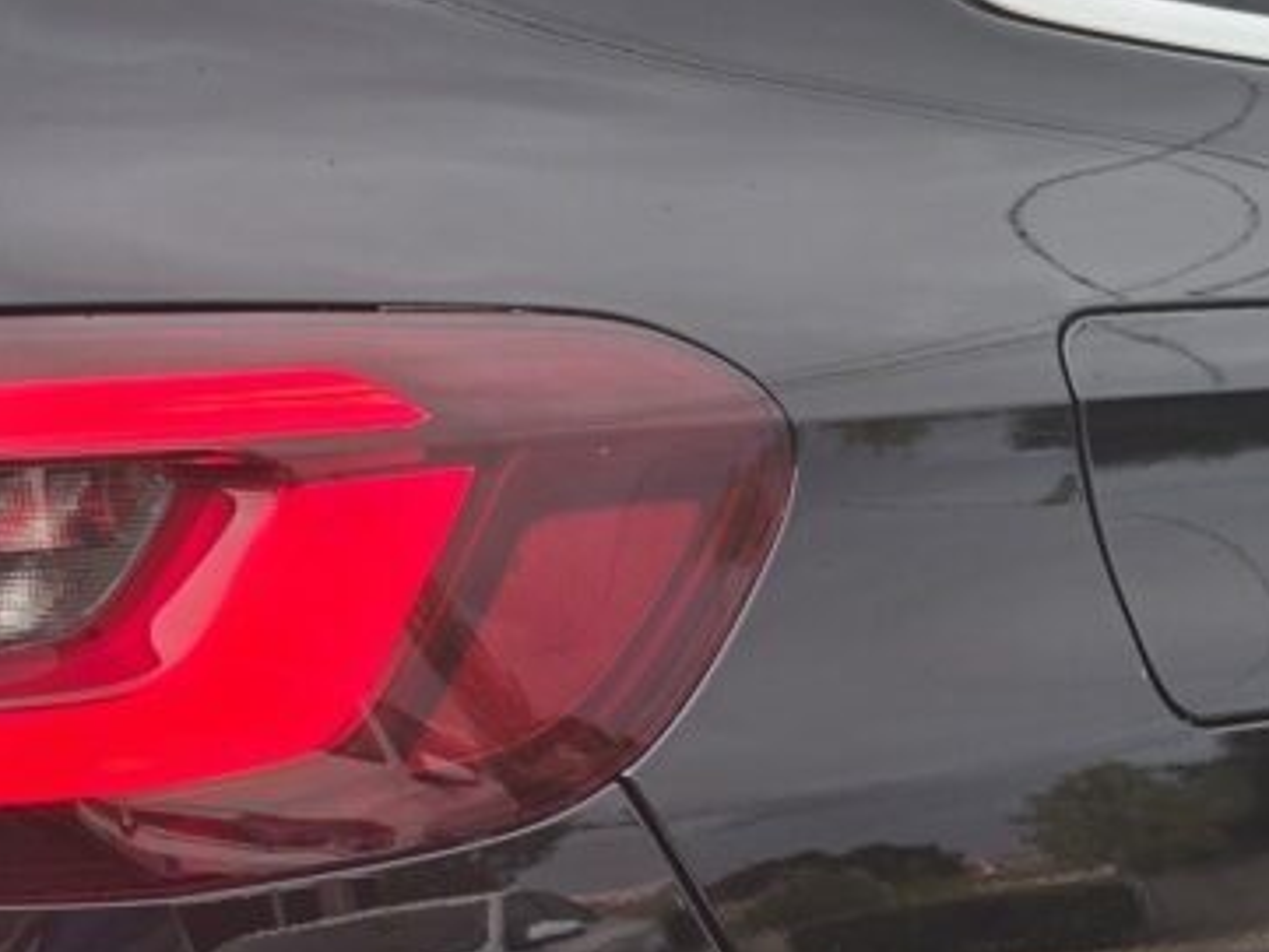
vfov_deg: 14.4
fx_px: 3740
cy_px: 741
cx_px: 671
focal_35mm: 102
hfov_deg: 19.3
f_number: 1.4
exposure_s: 1/359
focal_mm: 6.5
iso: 25
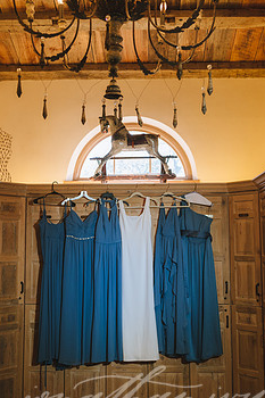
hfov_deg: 29.8
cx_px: 132
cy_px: 190
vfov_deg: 43.6
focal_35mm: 45
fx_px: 497
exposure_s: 1/100
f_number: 4
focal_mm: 35
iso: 1000
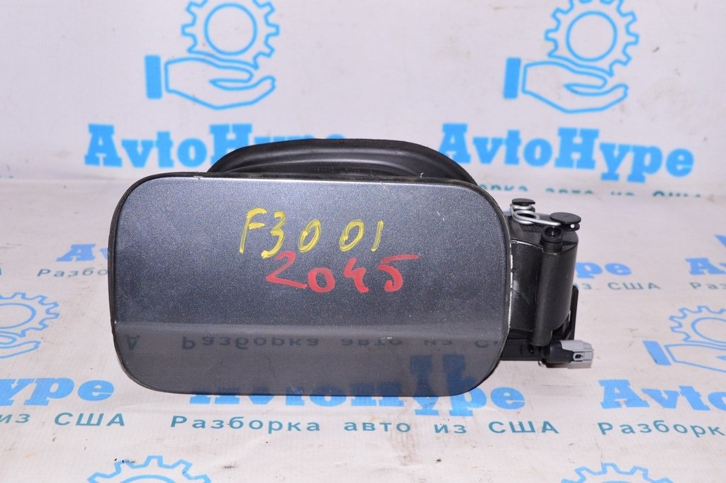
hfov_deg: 38.9
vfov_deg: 26.4
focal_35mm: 51
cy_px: 242
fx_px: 1028
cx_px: 363
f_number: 8
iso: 1600
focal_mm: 34
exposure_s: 1/200
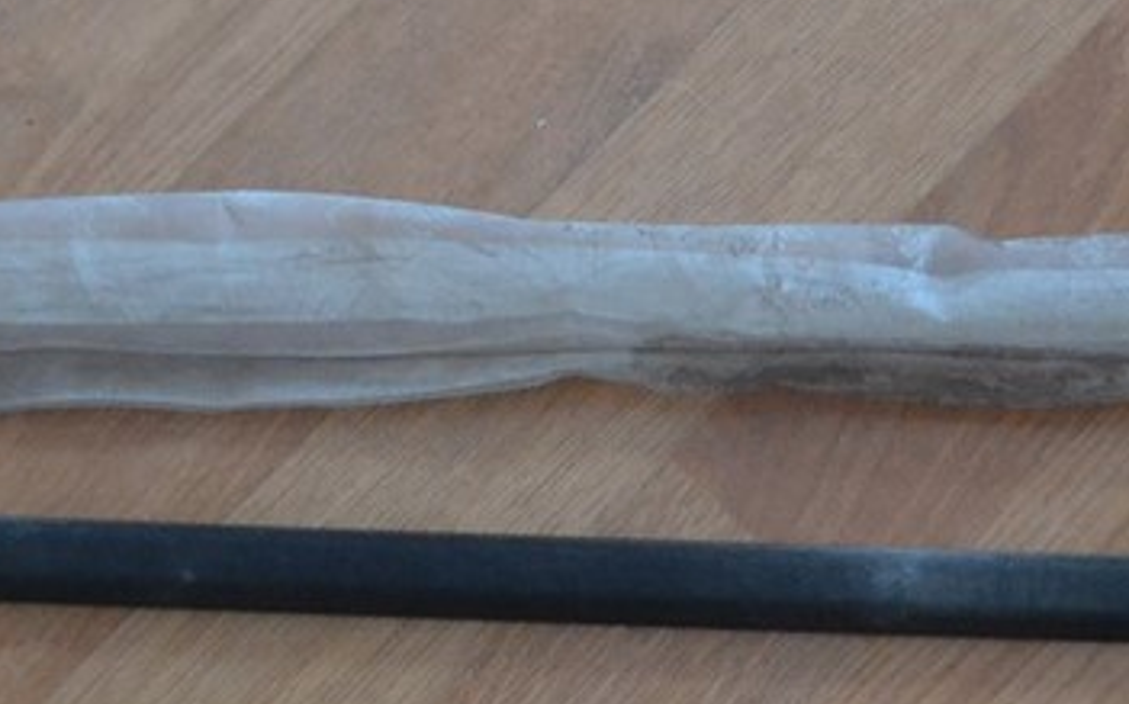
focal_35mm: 153
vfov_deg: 8.5
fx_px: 4705
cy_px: 675
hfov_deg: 13.4
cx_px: 1209
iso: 1250
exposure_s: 1/60
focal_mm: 26
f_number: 4.2
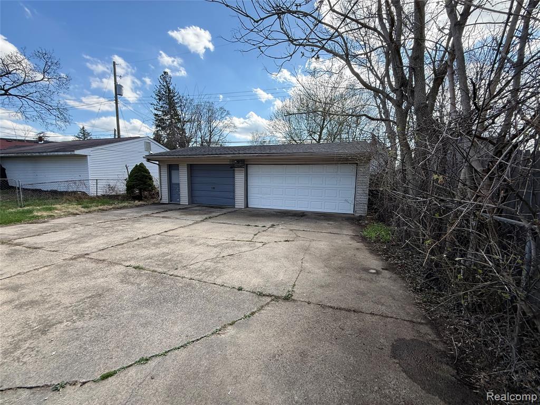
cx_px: 270
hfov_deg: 102.1
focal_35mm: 14
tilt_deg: -8.6
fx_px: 218
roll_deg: -1.0
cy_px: 202
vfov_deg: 85.7
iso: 64
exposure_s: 1/664
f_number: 2.2
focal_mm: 2.22
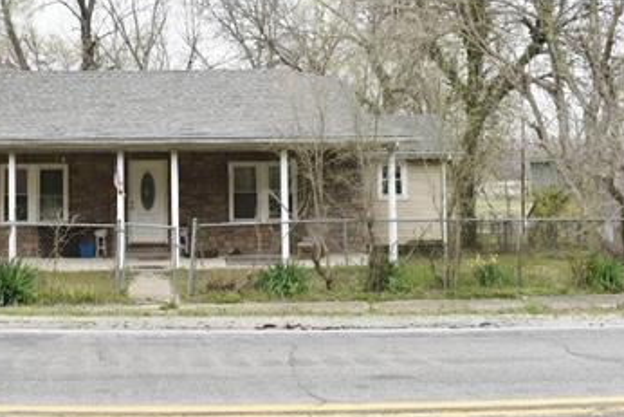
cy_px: 103
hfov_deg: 38.5
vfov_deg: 26.7
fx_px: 867
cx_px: 153
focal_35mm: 50
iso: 110
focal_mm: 18
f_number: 8
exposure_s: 1/250
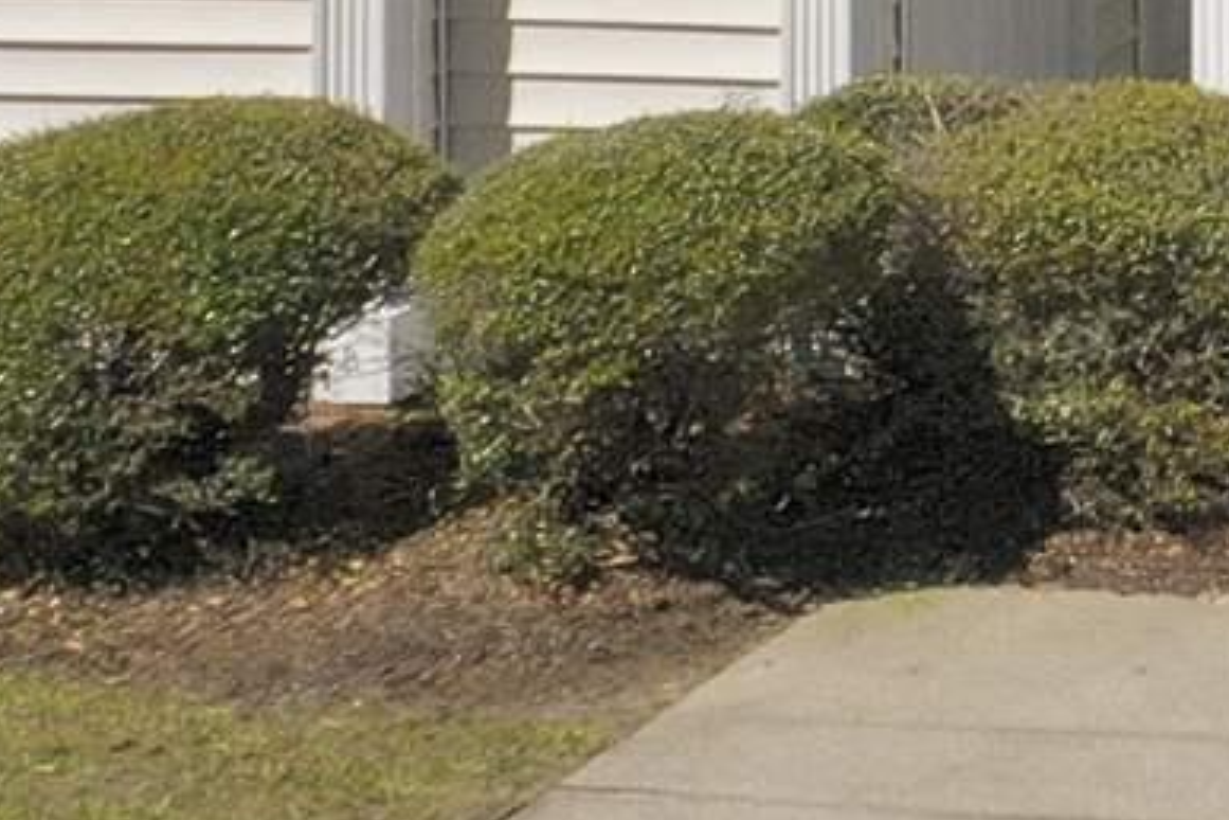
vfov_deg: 5.7
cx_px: 3585
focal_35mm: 222
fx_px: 7578
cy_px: -1735
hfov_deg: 8.0
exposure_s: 1/640
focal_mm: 10.26
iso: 100
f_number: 6.3
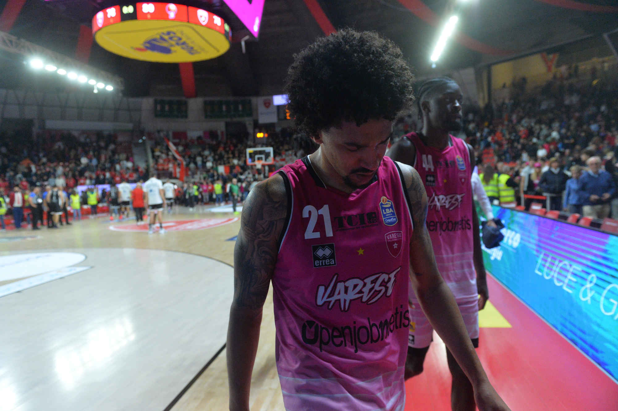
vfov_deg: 53.1
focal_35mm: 24
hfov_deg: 73.8
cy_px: 206
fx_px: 412
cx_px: 309
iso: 6400
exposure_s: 1/640
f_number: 4
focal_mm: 24
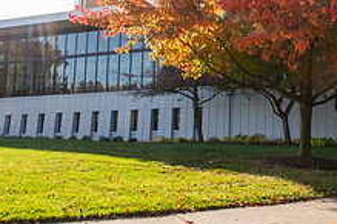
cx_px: 315
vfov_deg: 29.3
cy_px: 51
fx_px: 421
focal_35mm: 45
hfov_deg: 39.8
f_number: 18
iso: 800
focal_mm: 17
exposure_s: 1/160
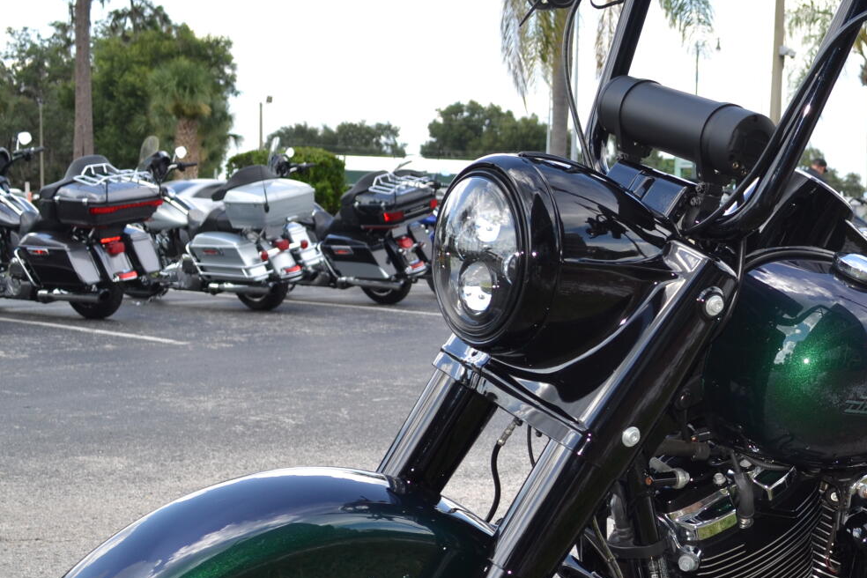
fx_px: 1469
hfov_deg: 32.0
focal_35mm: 61
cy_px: 452
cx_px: 698
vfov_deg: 22.0
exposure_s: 1/200
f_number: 5
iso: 100
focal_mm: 20
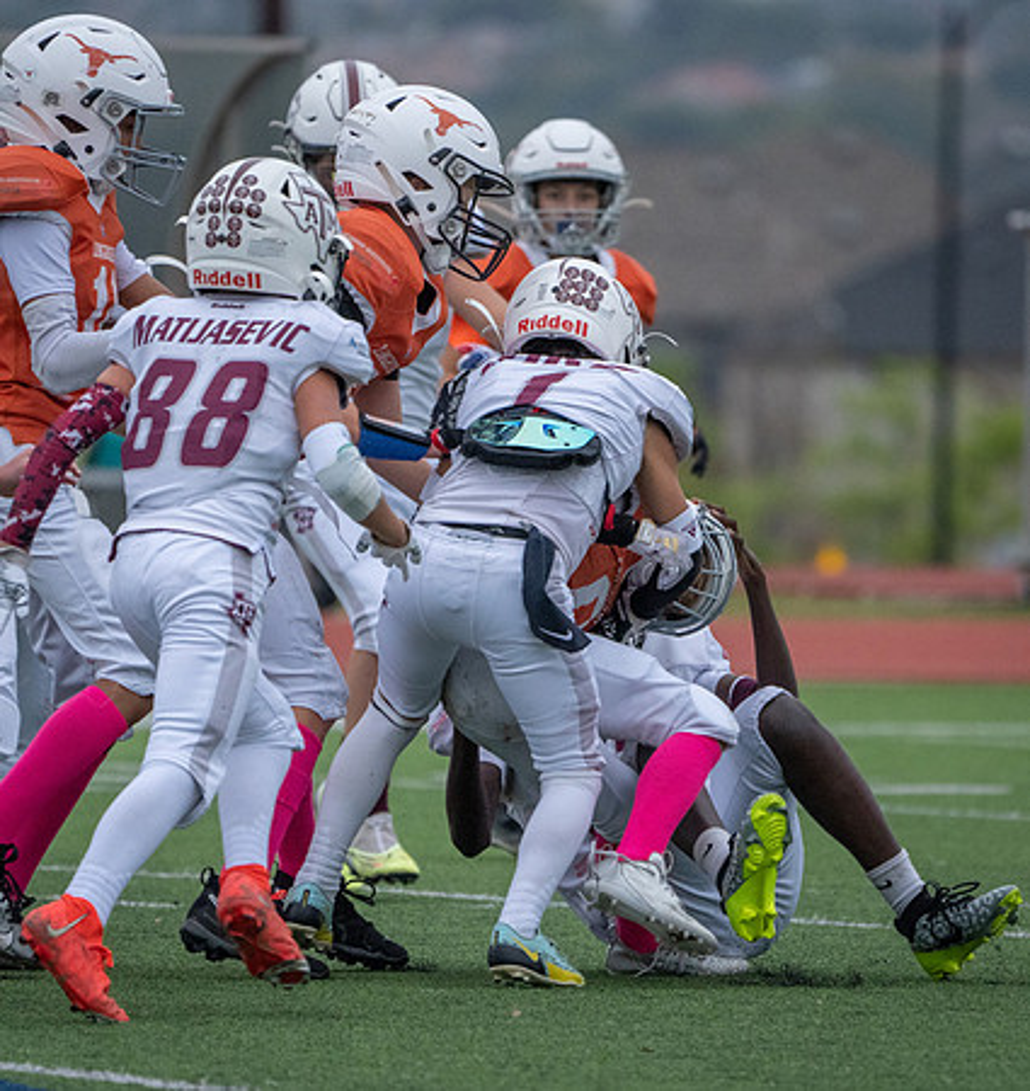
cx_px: 695
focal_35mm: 603
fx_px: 20897
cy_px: 595
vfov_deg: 3.0
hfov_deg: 2.8
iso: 3200
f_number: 5.6
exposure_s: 1/1250
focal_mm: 385
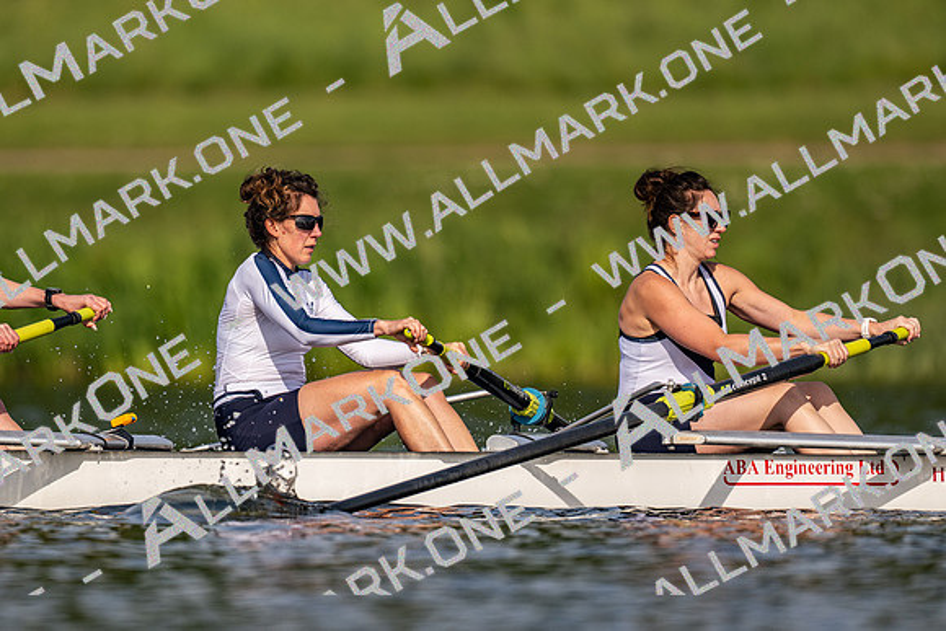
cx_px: 473
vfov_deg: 1.5
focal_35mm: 900
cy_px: 316
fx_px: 23667
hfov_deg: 2.3
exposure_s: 1/2500
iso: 200
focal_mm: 600
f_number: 4
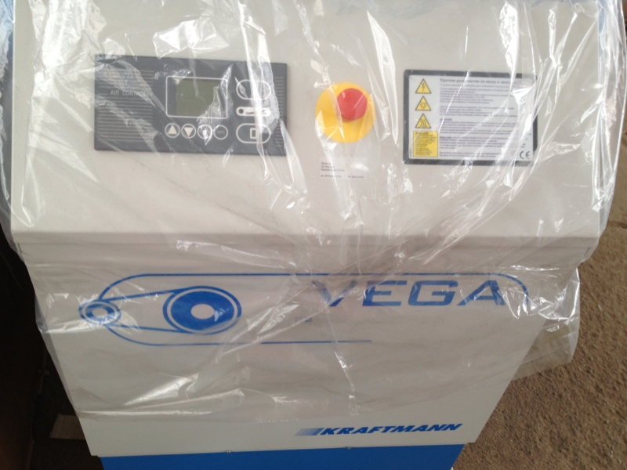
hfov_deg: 52.6
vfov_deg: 40.7
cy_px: 235
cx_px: 314
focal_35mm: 35
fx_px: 634
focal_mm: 4.28
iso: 50
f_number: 2.4
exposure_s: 1/20
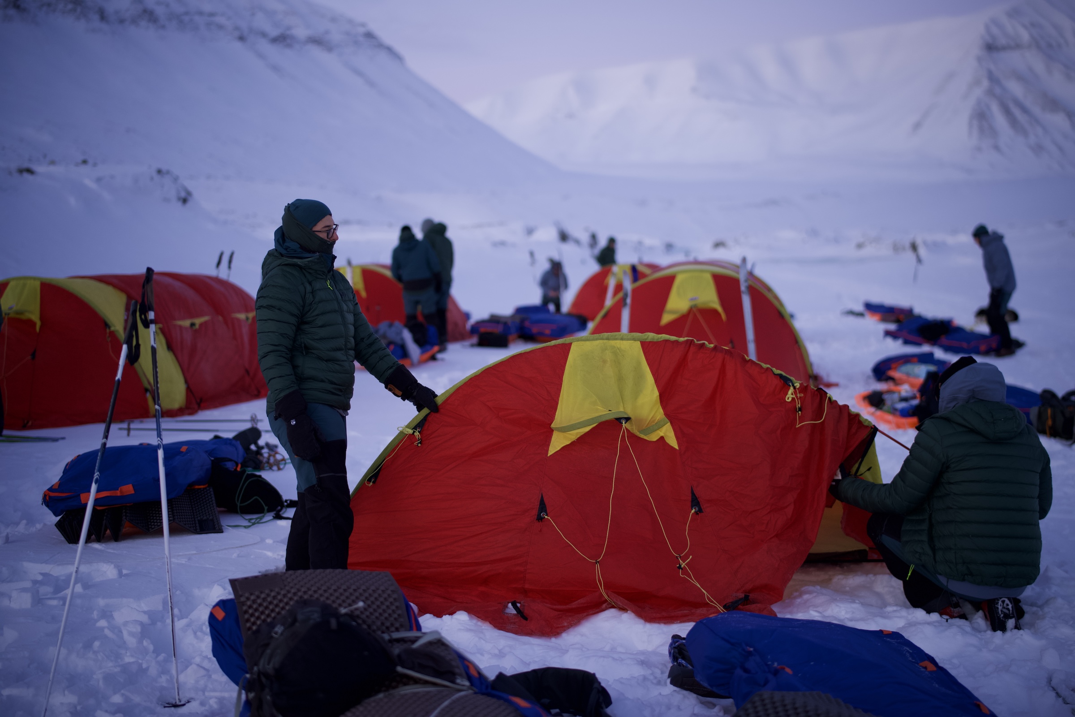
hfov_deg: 39.6
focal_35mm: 50
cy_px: 358
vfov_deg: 27.0
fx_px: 1493
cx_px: 538
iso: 500
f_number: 1.6
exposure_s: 1/500
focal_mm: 50
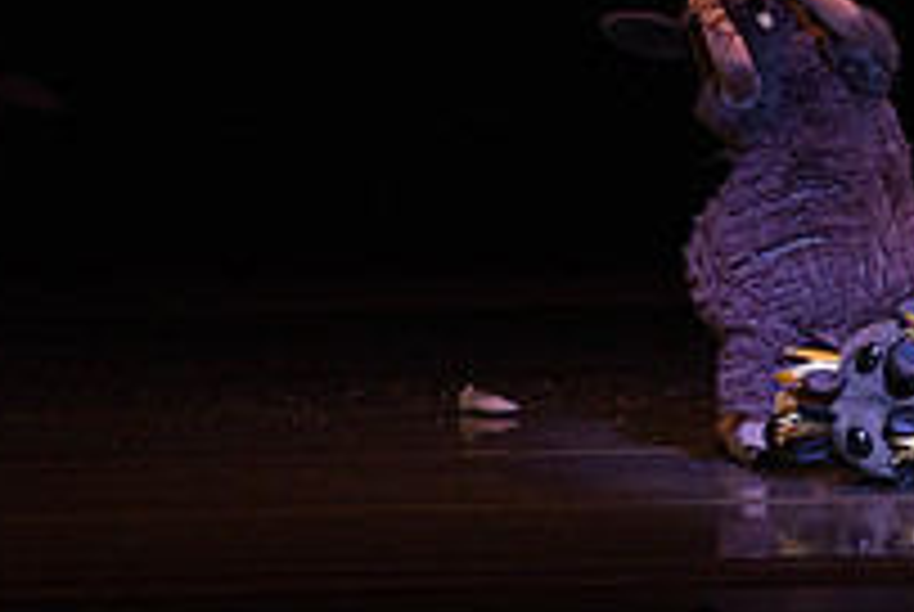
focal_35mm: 571
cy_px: -29
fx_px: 14518
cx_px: 662
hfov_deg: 3.6
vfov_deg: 2.4
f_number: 9
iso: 5000
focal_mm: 200
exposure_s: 1/320
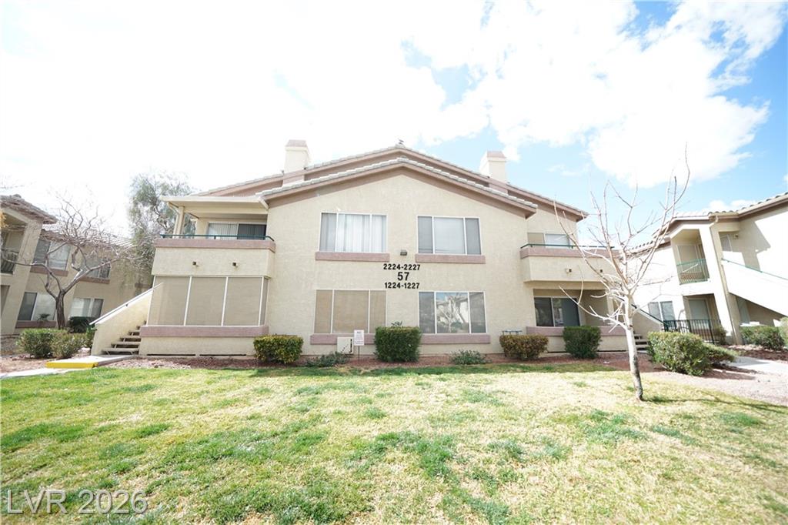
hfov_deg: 112.6
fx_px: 263
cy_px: 262
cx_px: 394
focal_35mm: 12
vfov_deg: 90.0
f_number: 4
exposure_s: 1/200
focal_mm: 12
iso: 100
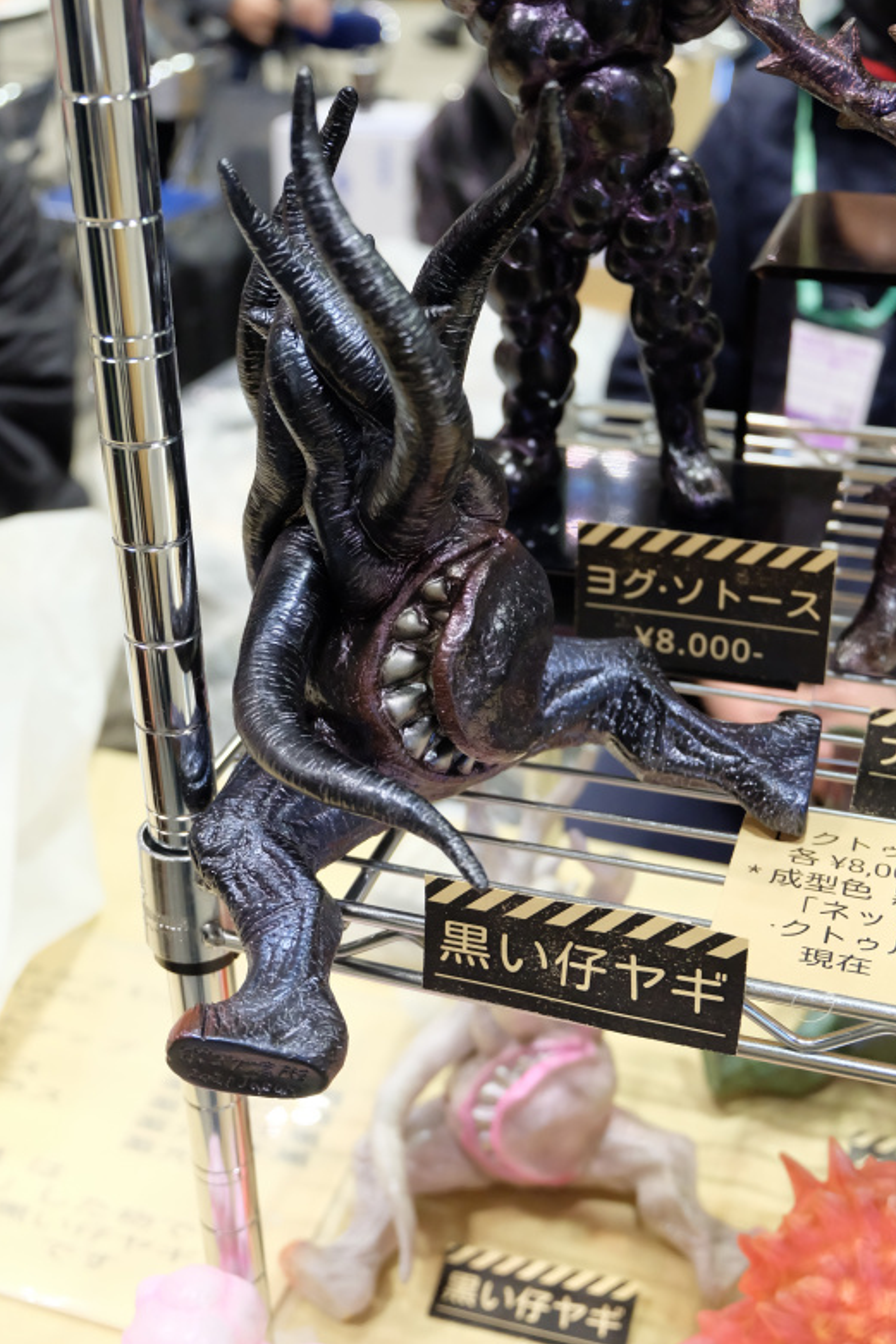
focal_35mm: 43
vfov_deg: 45.4
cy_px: 657
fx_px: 1604
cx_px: 455
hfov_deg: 31.2
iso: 3200
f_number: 4.5
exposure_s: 1/50
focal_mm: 28.2
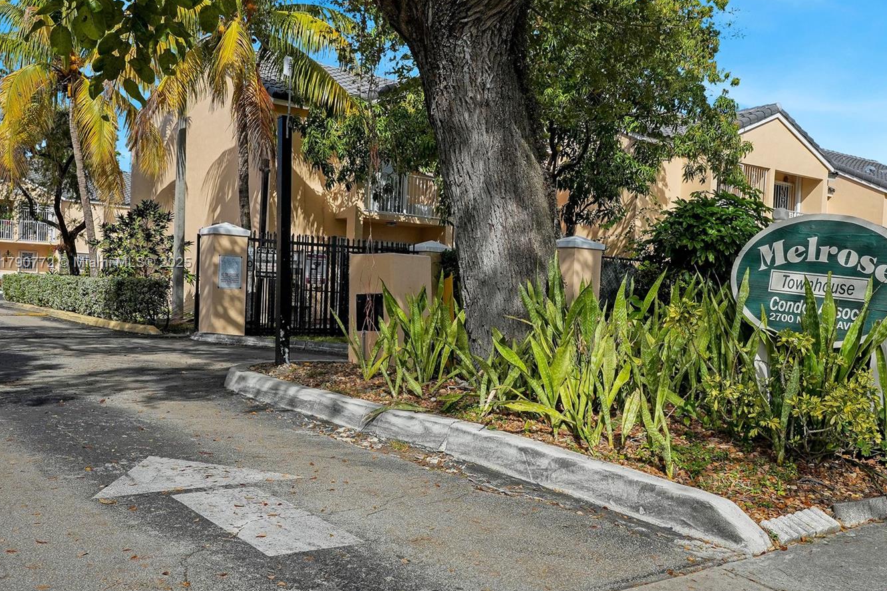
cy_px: 264
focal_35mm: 36
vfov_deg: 36.8
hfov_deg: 52.9
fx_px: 887
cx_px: 511
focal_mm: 20
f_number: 8
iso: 250
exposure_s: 1/1000
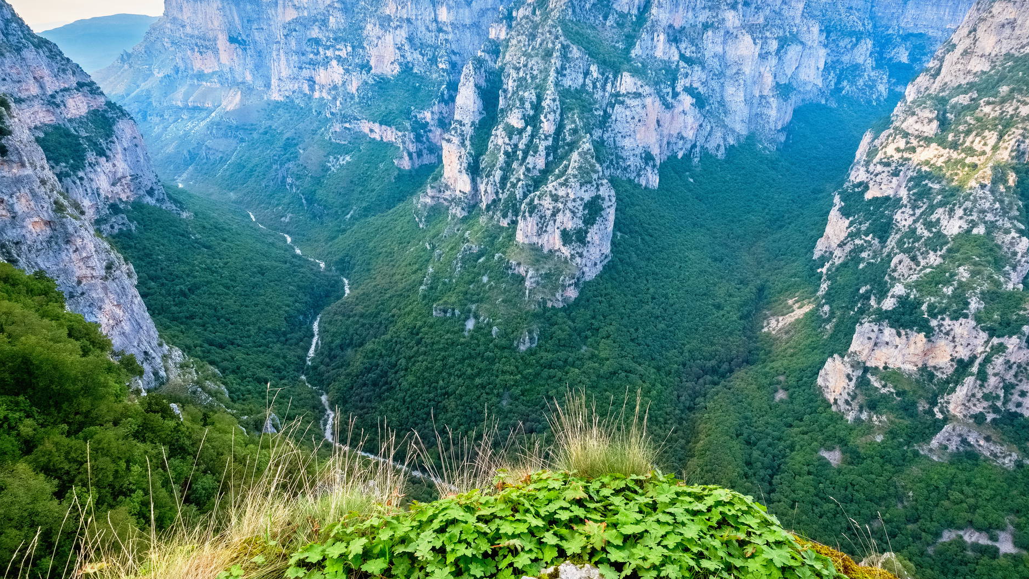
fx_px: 437
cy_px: 239
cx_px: 521
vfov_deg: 66.6
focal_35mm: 16
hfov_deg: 99.4
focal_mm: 10
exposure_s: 1/60
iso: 800
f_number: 9
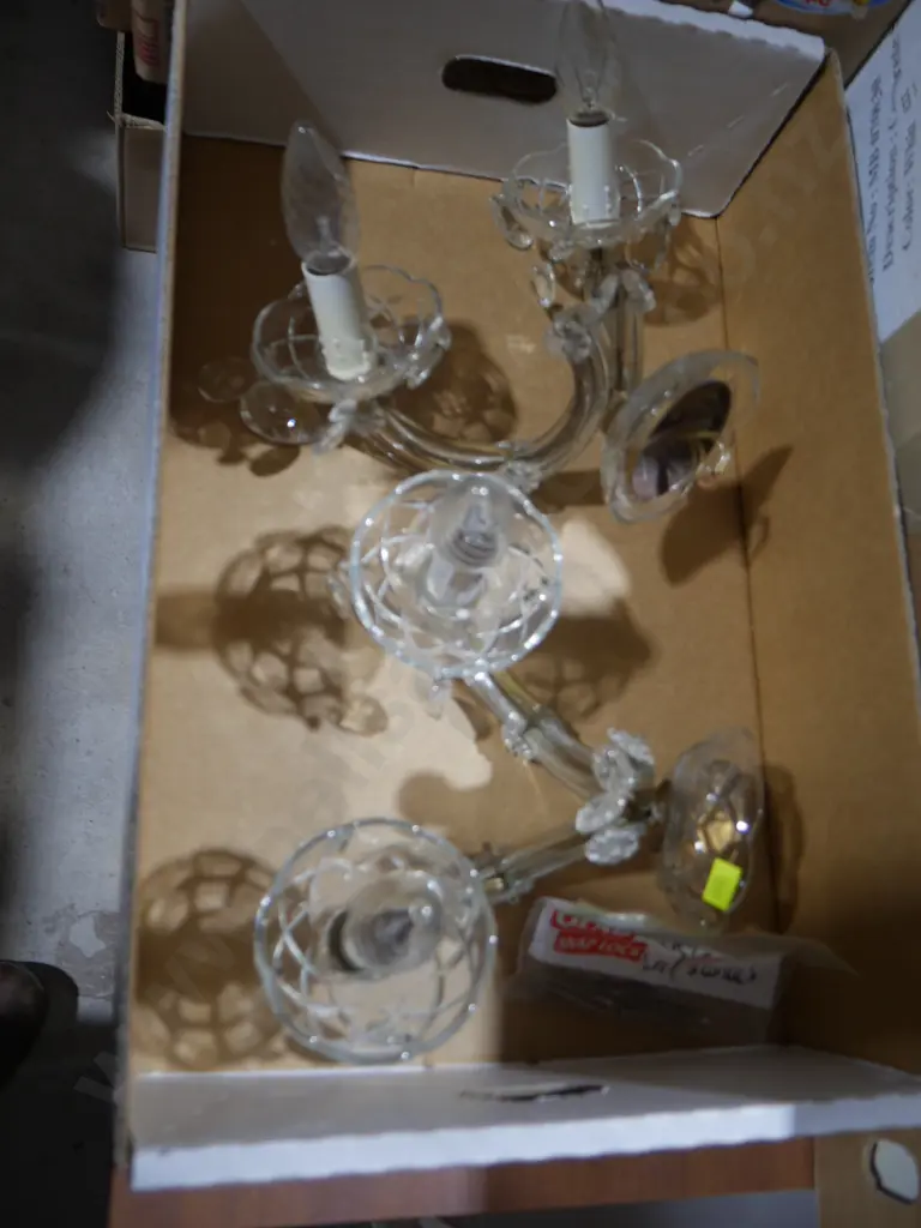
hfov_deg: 46.8
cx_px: 460
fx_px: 1064
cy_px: 614
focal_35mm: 30
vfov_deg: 60.0
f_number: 3.6
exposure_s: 1/60
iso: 200
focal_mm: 15
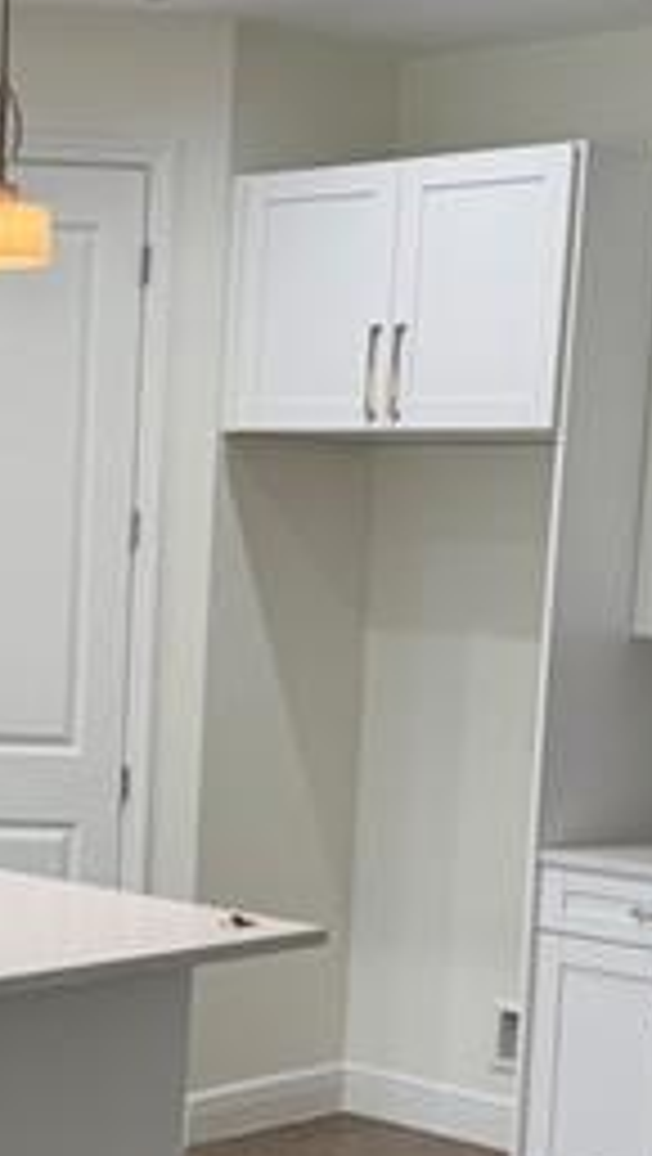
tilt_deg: -7.6
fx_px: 2392
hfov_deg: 15.2
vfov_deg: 26.8
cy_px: 859
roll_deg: -1.2
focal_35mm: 78
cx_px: -9
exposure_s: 1/120
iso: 125
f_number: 1.78
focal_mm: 6.76
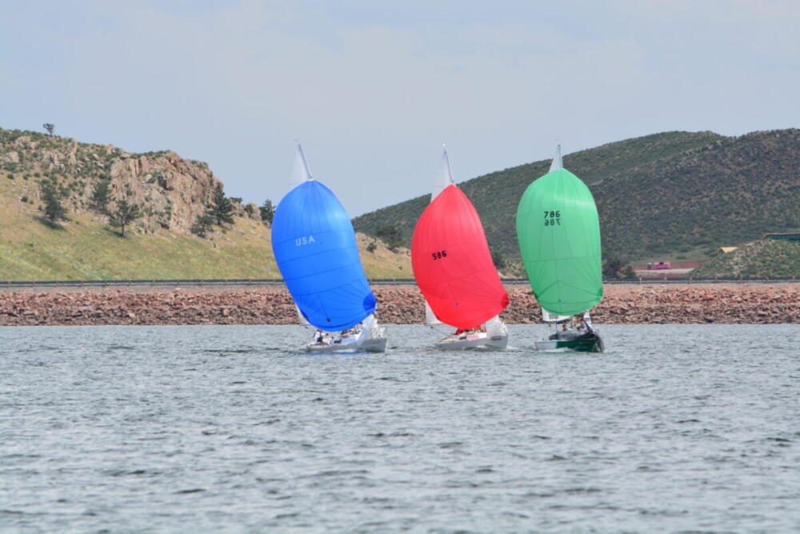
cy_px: 267
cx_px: 400
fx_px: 10005
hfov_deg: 4.6
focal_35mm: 450
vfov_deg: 3.1
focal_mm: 300
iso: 100
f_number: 11
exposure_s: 1/160
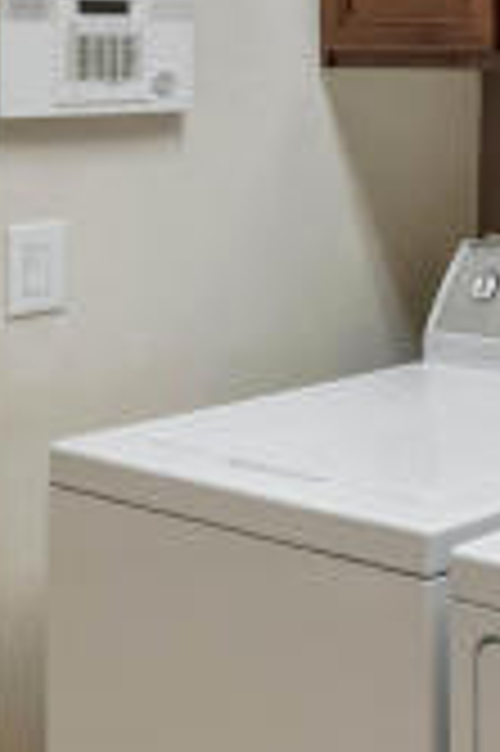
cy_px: 79
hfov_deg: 16.1
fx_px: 1440
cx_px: 950
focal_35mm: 69
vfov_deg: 28.2
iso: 2500
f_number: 6.3
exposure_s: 1/100
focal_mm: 15
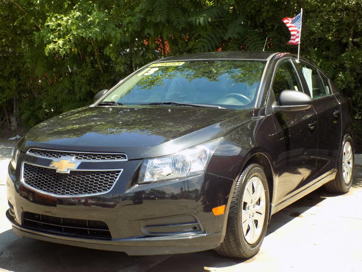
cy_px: 136
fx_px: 544
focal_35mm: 52
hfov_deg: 36.8
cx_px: 181
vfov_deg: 28.0
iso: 80
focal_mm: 9.3
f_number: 3.9
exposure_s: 1/200
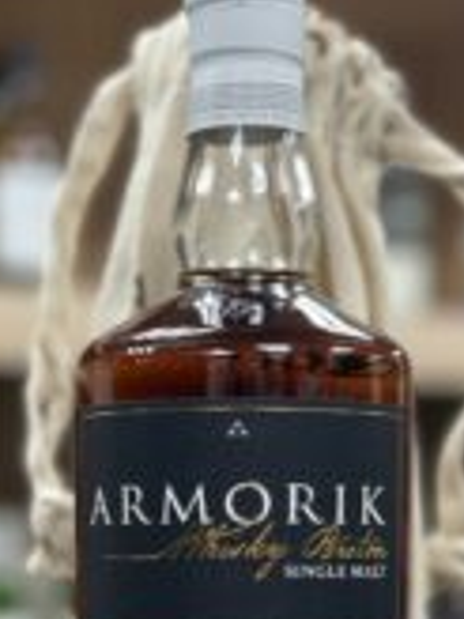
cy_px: 504
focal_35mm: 100
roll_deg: -0.4
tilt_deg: +0.3
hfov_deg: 14.8
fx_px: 1787
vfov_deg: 19.4
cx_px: 238
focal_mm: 6.76
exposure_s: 1/50
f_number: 1.78
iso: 64
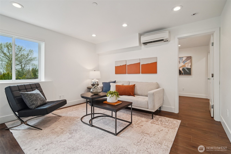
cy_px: 77
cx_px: 116
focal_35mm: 16
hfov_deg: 96.7
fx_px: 103
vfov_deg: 73.7
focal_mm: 16
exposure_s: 1/50
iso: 1600
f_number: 8
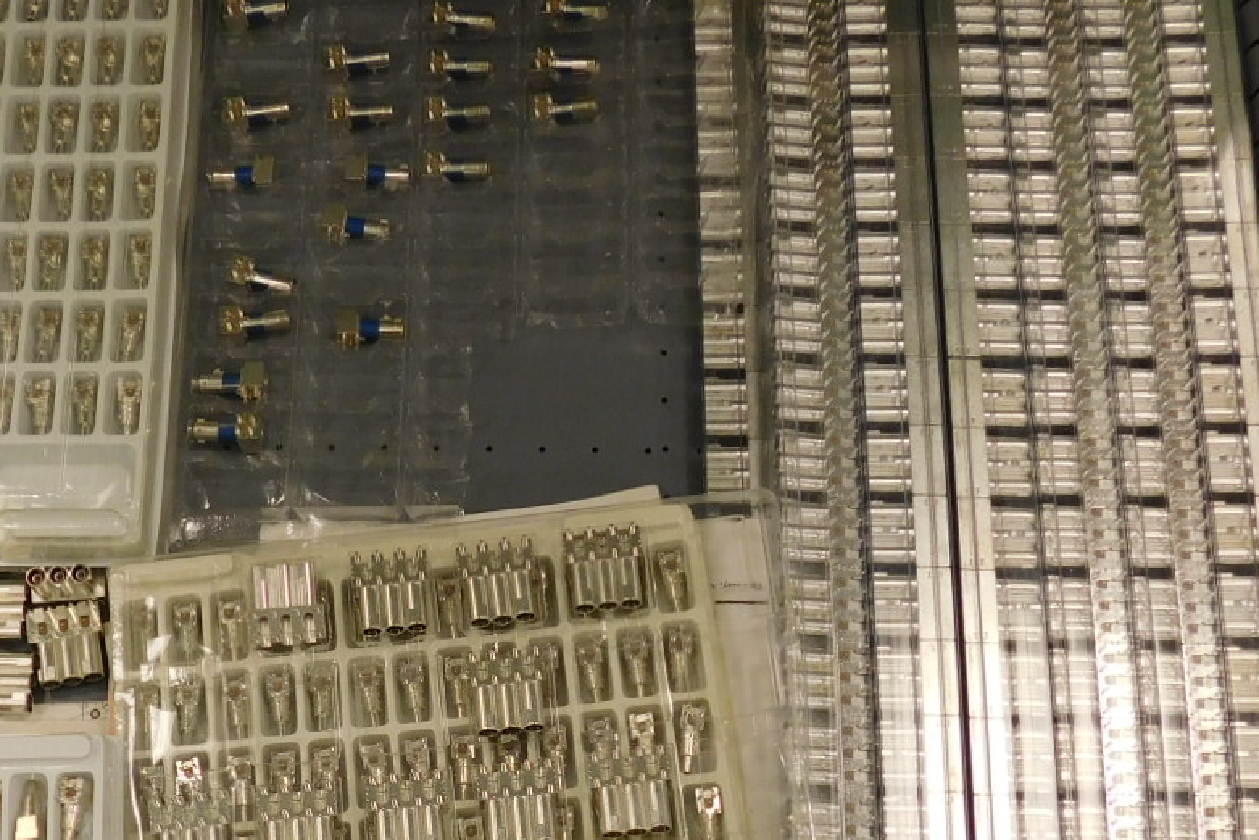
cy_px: 756
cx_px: 427
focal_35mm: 49
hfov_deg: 39.9
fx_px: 1714
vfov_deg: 26.6
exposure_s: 1/50
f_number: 3
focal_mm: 4
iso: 125
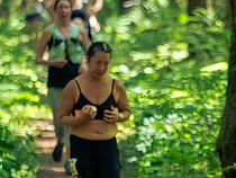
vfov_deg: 1.8
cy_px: 199
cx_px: 263
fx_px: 5645
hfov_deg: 2.4
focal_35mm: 827
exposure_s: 1/800
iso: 5000
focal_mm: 150
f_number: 2.8
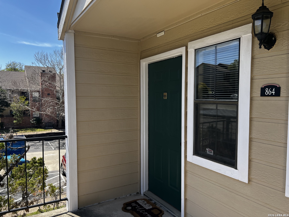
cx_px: 144
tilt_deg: -3.5
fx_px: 217
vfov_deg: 53.1
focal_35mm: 26
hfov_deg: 67.3
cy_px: 108
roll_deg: +0.0
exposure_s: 1/1597
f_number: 1.5
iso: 50
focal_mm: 5.7
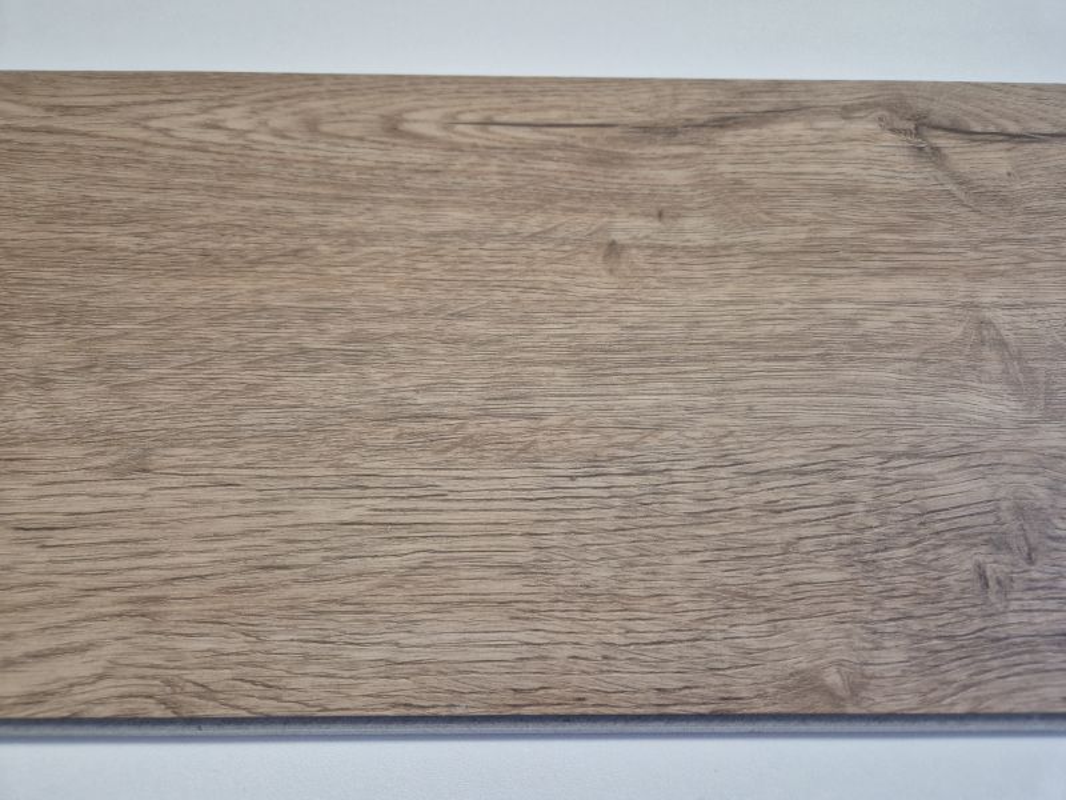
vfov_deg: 58.9
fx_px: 708
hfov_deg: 73.9
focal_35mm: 23
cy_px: 400
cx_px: 533
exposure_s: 1/100
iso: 250
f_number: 1.8
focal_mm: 5.4
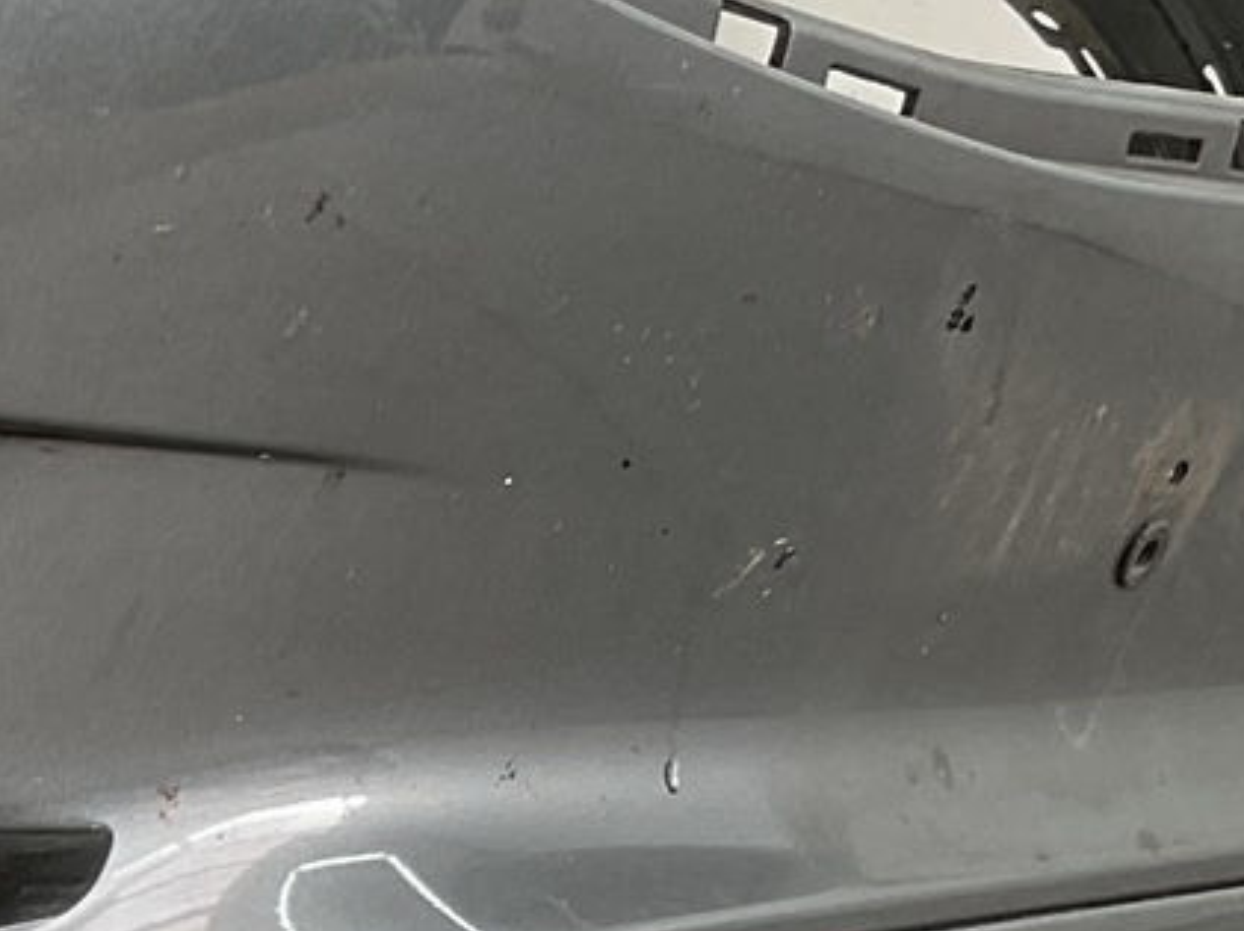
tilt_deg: -8.4
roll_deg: -1.0
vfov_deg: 10.5
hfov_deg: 13.2
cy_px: 1120
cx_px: -742
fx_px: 4991
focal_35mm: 139
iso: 20
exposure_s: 1/100
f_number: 1.8
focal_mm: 3
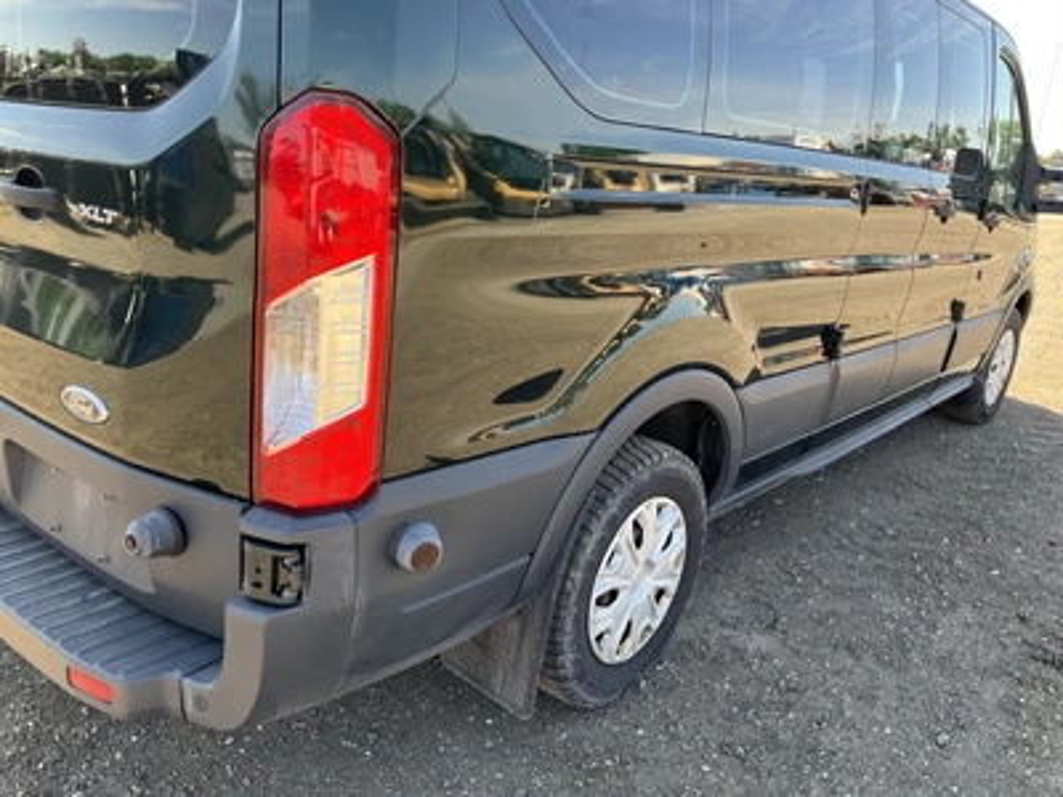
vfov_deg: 48.2
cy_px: 398
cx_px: 532
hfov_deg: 61.7
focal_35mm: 29
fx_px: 891
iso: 20
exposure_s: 1/166
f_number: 1.8
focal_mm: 3
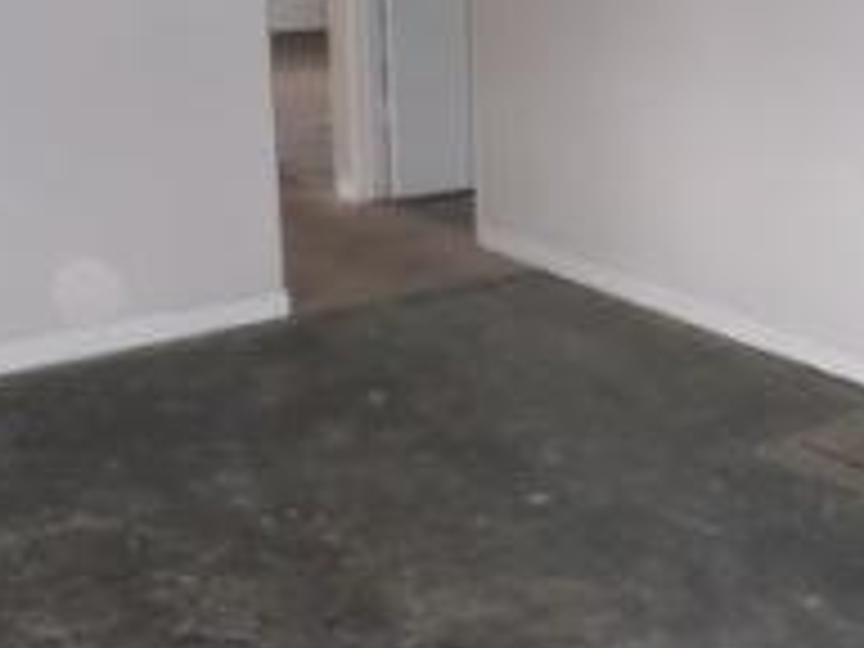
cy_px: 324
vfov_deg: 23.3
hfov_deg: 30.6
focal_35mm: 63
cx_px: 549
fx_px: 1572
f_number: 3.5
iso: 320
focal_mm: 4.9
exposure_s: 1/30
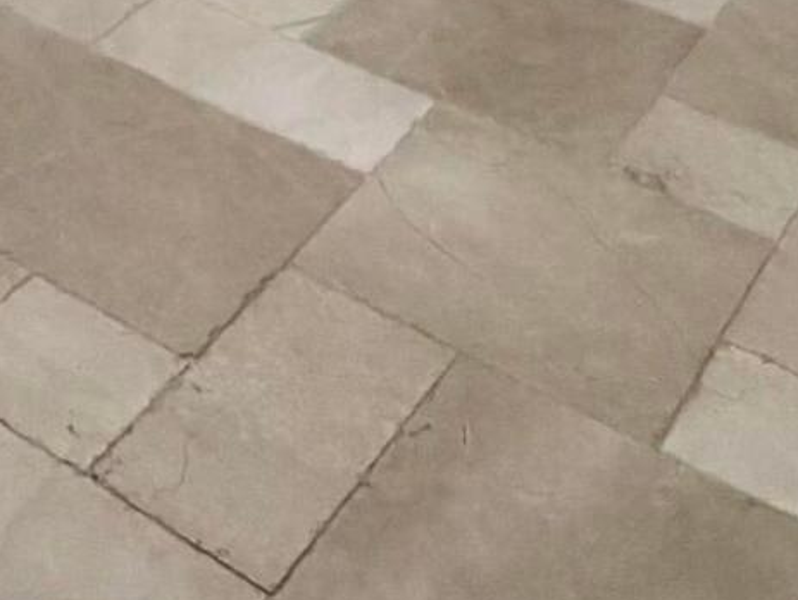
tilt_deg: -0.6
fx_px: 2007
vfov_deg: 11.7
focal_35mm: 87
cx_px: -152
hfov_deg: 21.0
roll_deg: -0.3
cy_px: -1072
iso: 64
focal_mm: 2.22
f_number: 2.2
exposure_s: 1/120
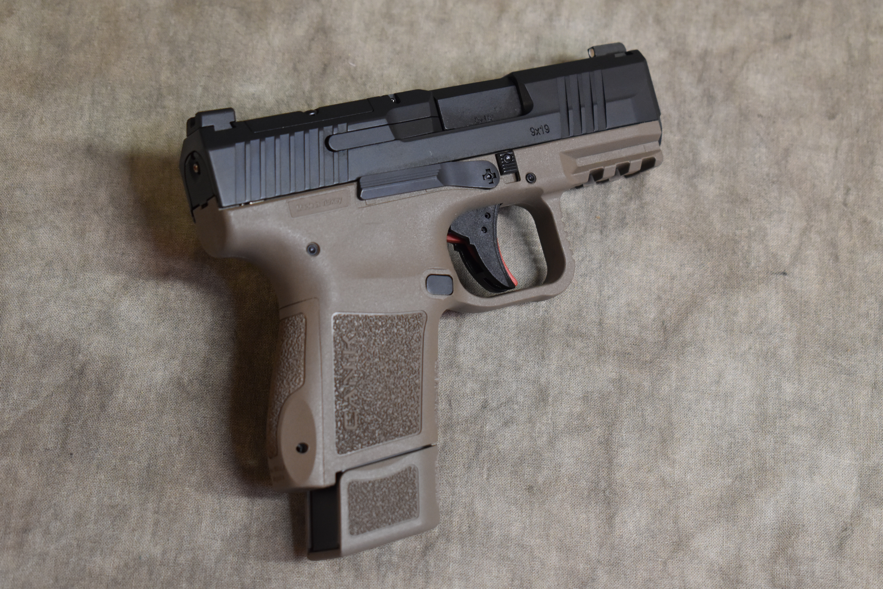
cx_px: 442
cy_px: 294
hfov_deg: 27.0
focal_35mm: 75
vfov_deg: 18.2
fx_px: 1839
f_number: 5.6
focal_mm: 50
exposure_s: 1/125
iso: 1400
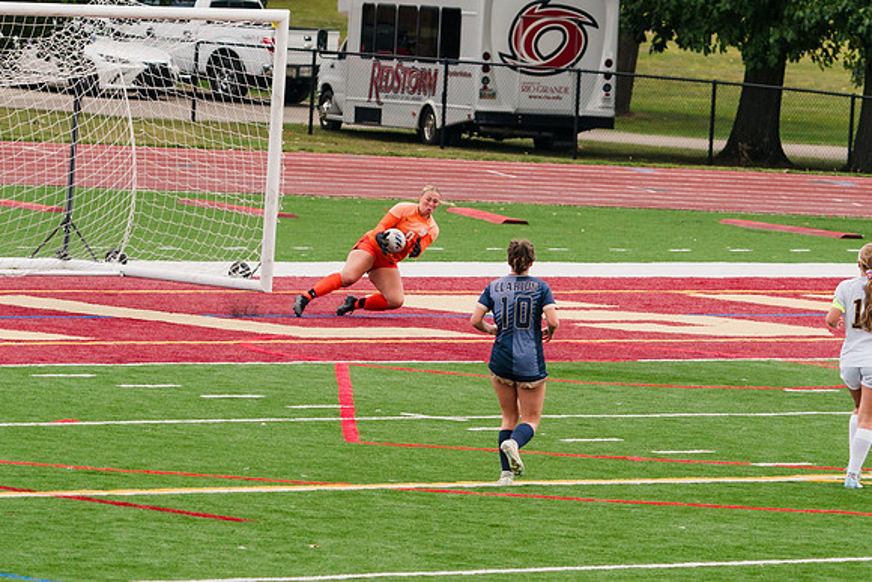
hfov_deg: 6.0
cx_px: 485
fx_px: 8388
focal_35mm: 346
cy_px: 292
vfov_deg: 4.0
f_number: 5.6
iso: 800
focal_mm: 200
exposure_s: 1/1600
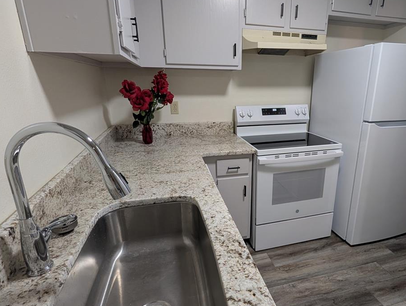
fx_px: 223
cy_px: 157
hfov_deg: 83.5
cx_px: 244
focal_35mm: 19
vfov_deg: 68.8
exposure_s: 1/60
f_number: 1.7
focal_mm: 2.02
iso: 126
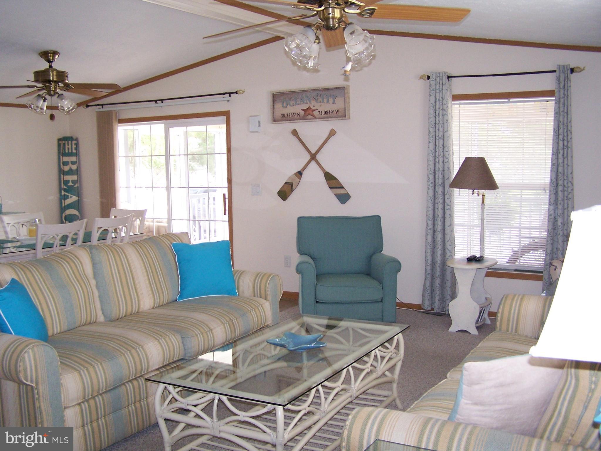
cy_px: 226
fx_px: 660
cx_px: 300
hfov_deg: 49.0
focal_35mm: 38
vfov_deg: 37.7
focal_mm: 6.3
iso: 140
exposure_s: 1/60
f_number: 2.8
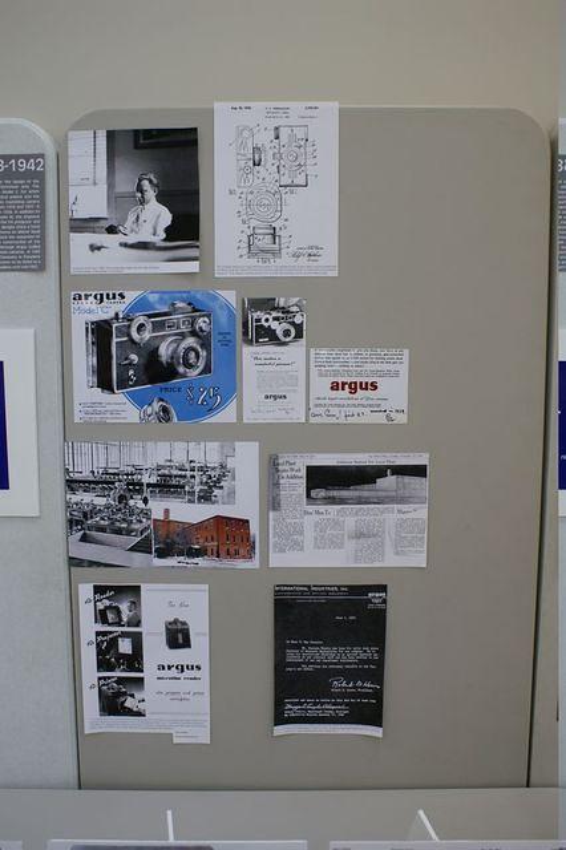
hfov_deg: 36.8
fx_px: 850
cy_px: 425
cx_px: 283
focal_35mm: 36
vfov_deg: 53.2
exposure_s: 1/40
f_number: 4.5
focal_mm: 24
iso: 200
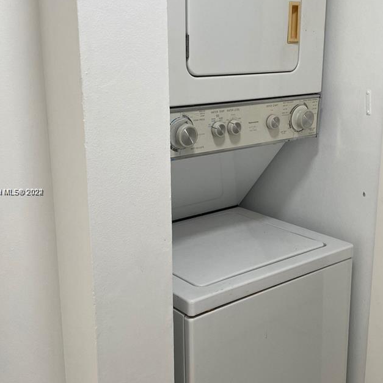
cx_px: 206
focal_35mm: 44
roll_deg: +0.2
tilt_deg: -15.0
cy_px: 192
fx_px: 551
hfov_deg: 38.3
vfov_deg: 38.3
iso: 64
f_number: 1.8
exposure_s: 1/120
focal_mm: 4.25
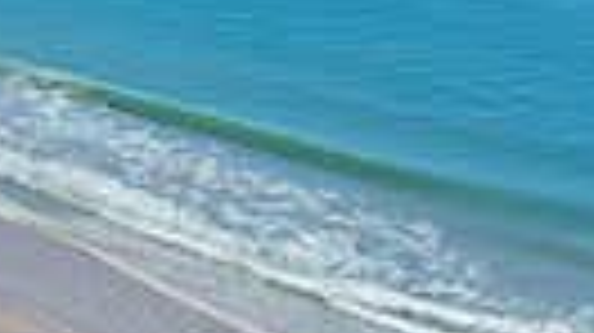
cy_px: -182
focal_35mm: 191
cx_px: -630
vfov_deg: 6.3
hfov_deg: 10.3
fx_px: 3006
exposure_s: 1/250
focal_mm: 24
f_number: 11
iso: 90
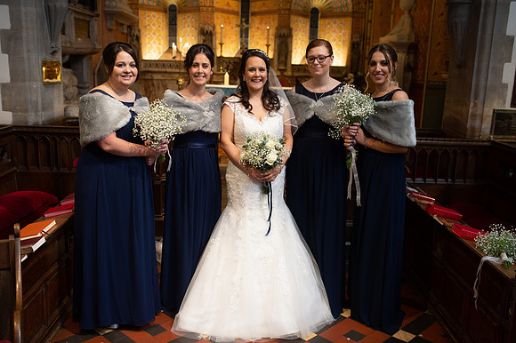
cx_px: 258
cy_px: 172
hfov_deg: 52.7
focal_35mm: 36
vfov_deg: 36.5
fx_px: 521
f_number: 2.5
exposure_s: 1/100
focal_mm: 35
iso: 1000
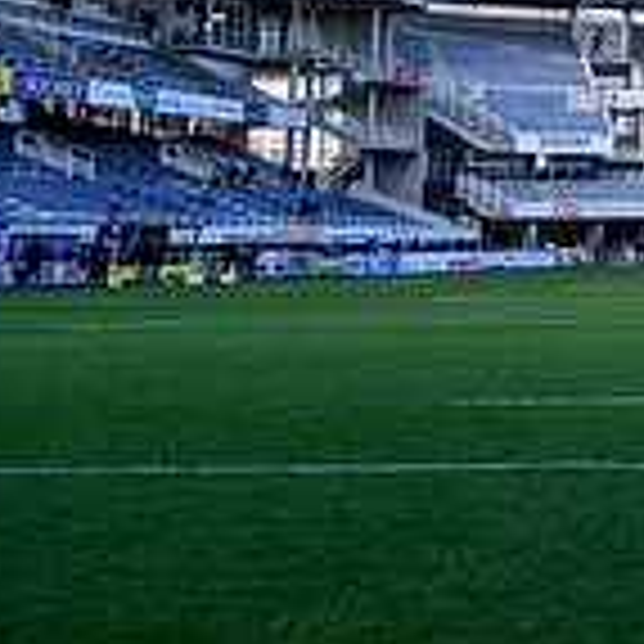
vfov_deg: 20.4
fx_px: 1747
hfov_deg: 16.6
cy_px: 52
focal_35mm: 83
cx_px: 1234
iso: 500
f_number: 5.6
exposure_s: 1/500
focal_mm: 24
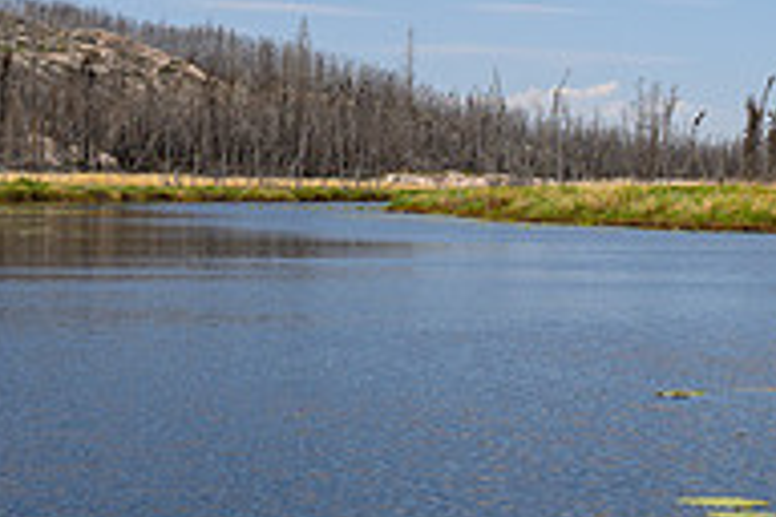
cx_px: 517
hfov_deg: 16.9
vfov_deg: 11.3
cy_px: 156
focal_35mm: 121
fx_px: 2608
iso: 100
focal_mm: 40
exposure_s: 1/200
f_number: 6.3
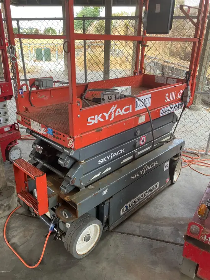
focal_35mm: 28
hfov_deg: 49.8
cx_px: 105
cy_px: 140
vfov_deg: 63.4
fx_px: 226
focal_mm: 3.99
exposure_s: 1/120
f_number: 1.8
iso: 40
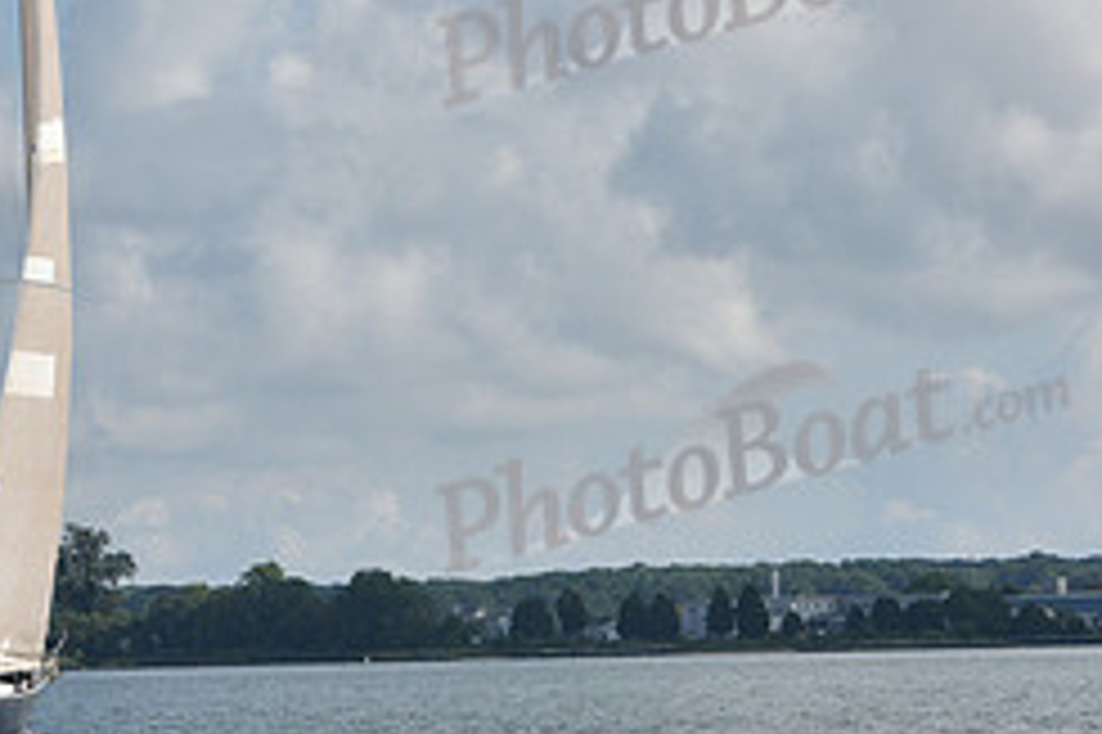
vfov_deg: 6.3
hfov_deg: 9.4
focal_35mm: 218
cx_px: 207
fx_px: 6669
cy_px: 286
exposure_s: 1/8000
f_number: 3.5
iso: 320
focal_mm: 92
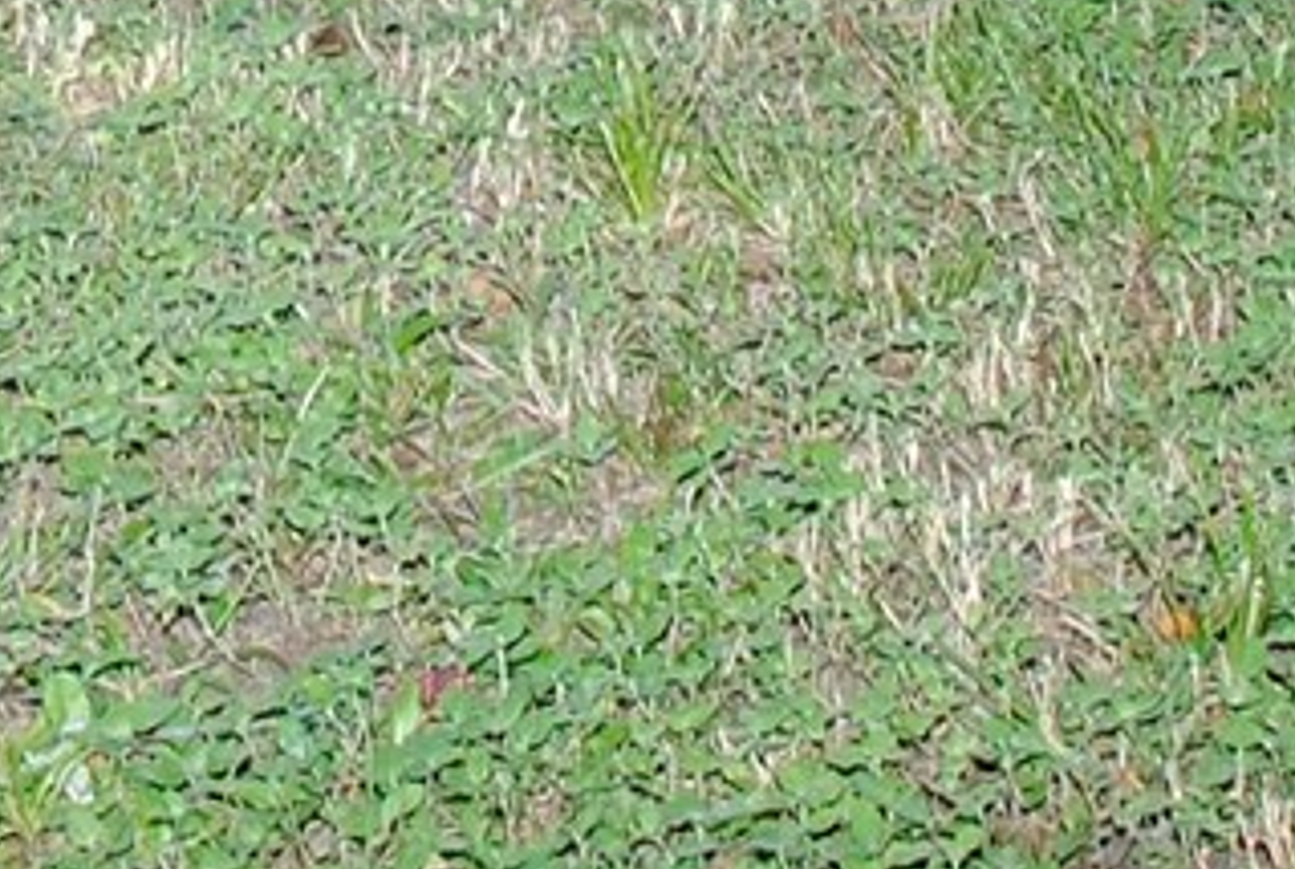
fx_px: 4771
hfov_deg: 15.3
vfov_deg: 8.5
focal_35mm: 132
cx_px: 132
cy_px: -1860
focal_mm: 13
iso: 200
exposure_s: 1/125
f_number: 5.6
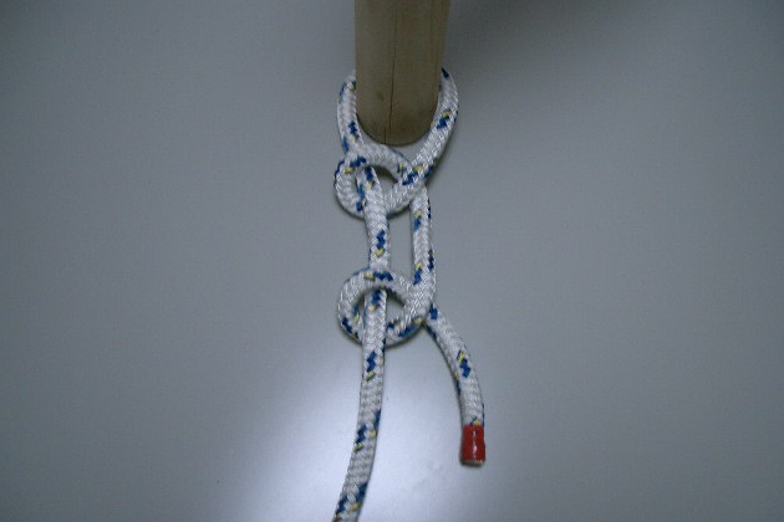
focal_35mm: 37
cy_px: 281
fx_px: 806
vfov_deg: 35.9
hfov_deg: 51.9
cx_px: 391
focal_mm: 5.8
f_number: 2.6
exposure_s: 1/50
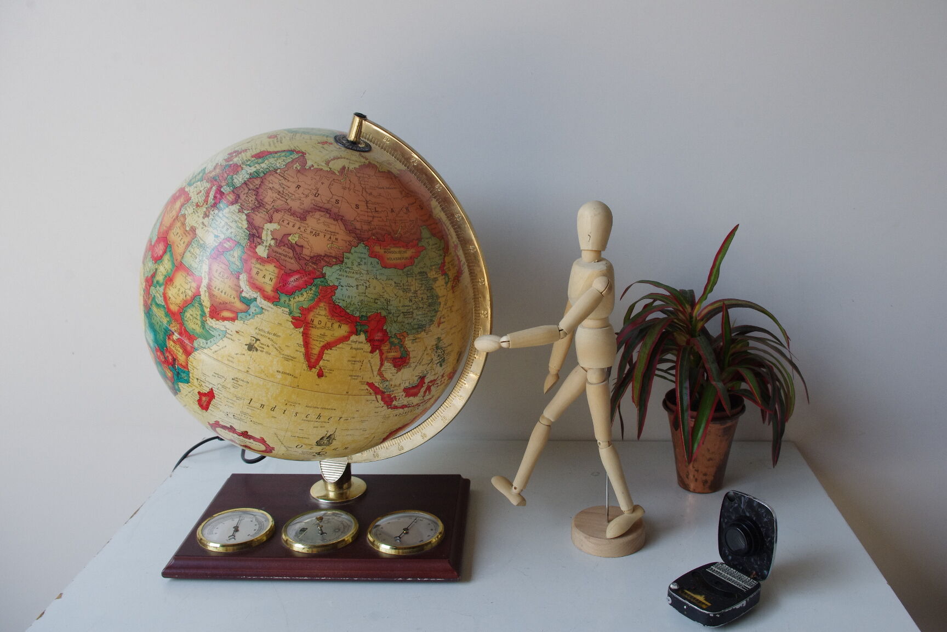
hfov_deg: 60.3
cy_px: 316
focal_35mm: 31
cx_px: 474
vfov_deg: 42.3
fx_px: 815
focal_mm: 21.25
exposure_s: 1/200
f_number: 8
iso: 800
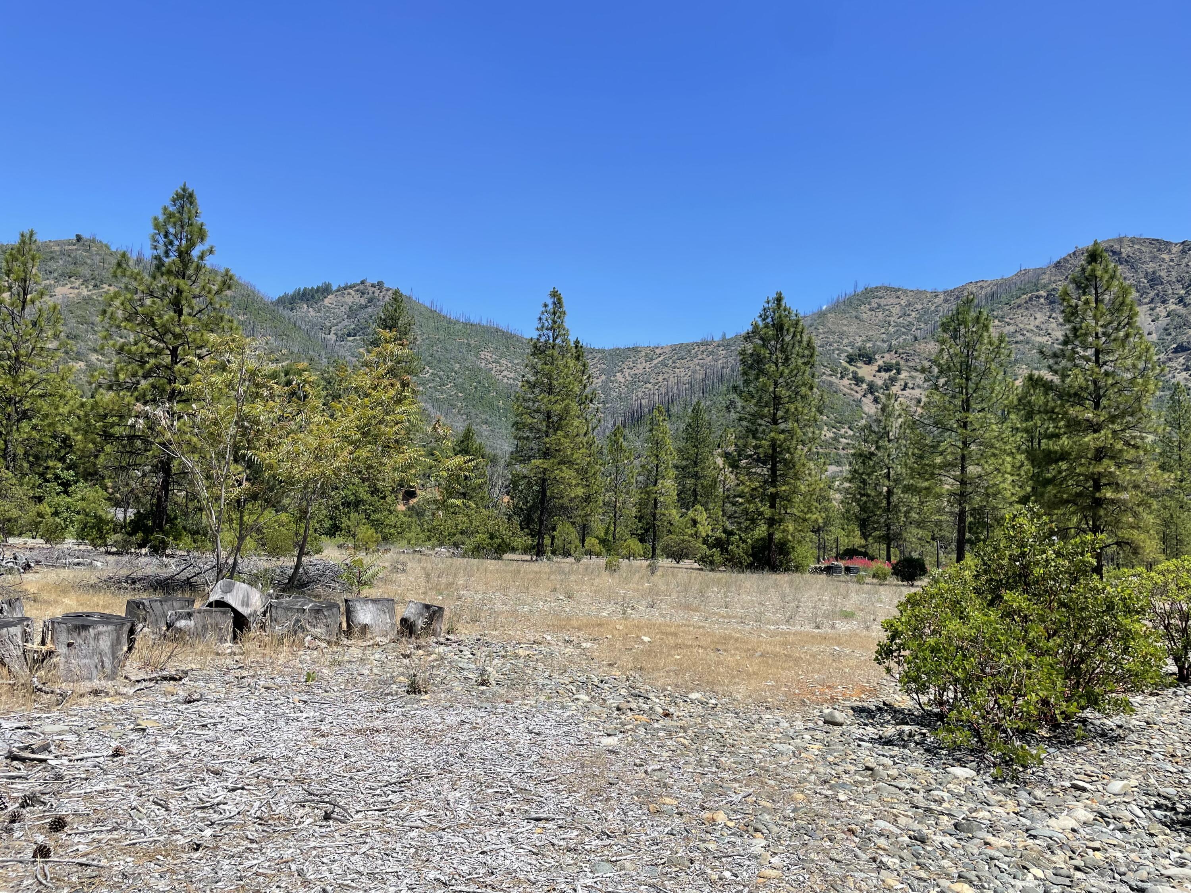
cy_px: 446
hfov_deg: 67.3
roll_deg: -3.1
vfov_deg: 53.1
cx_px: 596
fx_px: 895
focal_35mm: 26
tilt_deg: +5.2
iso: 32
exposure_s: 1/2882
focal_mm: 4.2
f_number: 1.6
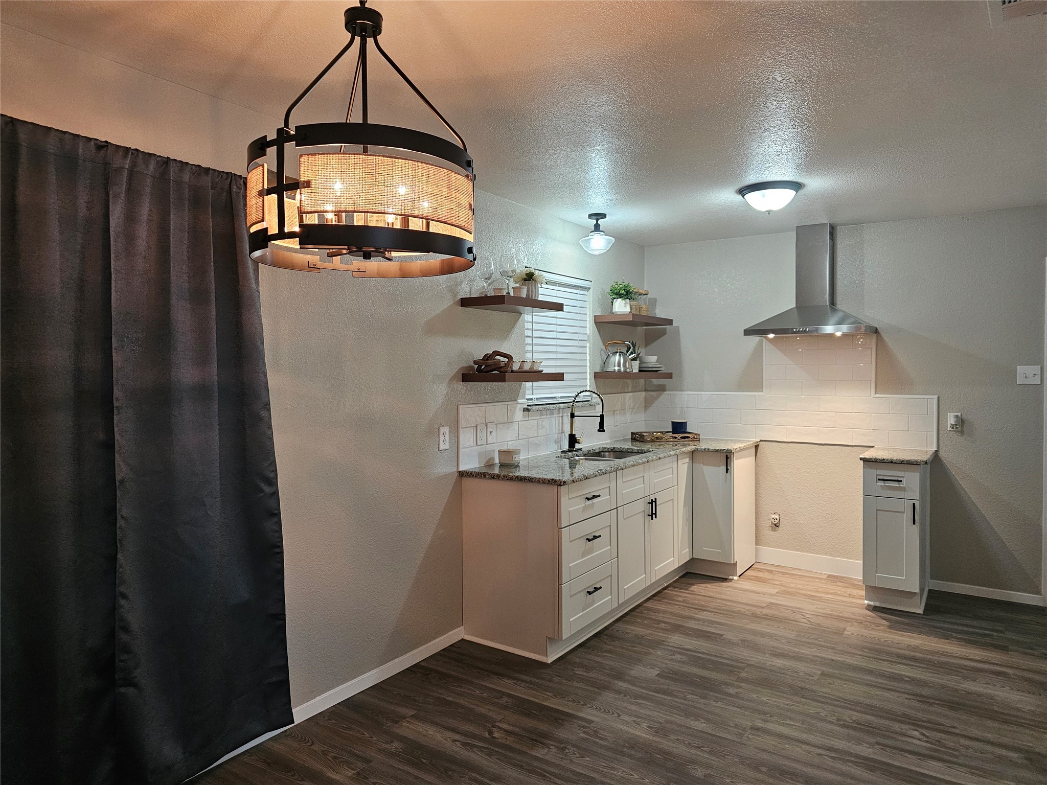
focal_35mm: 23
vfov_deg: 58.9
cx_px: 524
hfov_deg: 73.9
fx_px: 696
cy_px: 392
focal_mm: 6.3
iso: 640
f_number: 1.7
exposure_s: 1/120
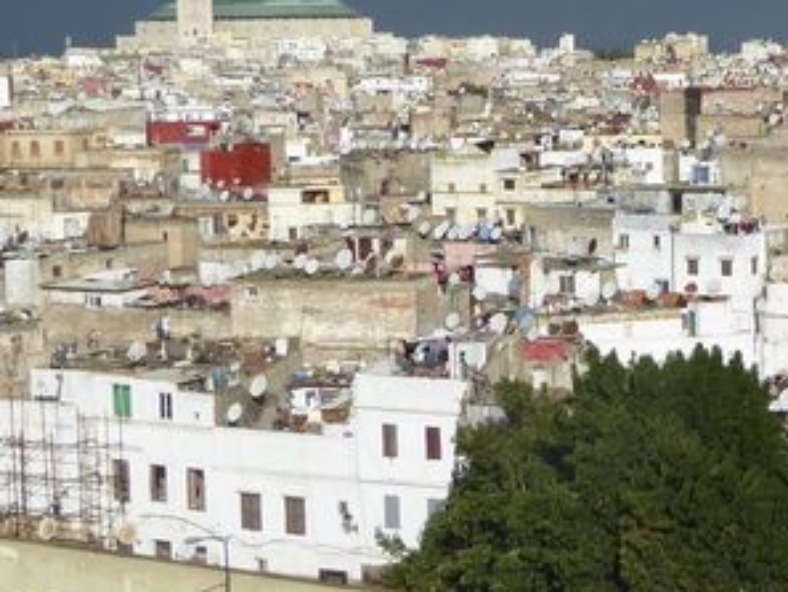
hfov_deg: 18.5
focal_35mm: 105
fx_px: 2391
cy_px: 319
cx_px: 679
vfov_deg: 14.1
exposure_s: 1/1300
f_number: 3.7
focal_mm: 6.7
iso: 80
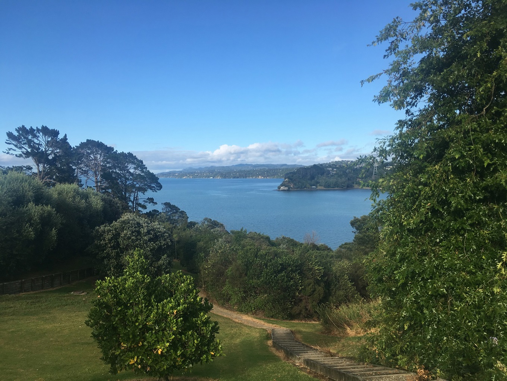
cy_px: 190
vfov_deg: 48.2
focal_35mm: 29
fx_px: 425
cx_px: 254
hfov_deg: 61.7
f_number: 2.2
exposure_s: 1/1261
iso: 25
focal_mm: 4.15
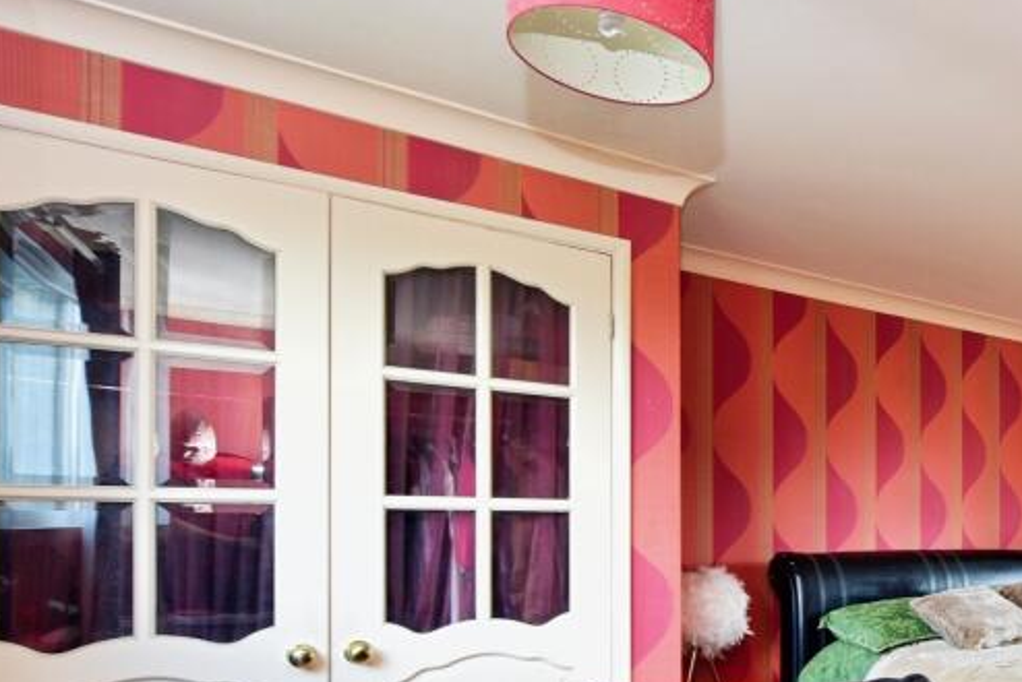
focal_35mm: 29
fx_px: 824
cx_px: 1012
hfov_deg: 51.6
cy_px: 508
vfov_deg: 43.6
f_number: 4
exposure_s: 1/15
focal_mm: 14
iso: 400
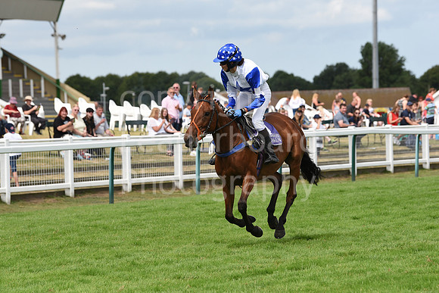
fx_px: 2012
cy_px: 146
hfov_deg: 12.4
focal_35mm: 165
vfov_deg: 8.3
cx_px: 220
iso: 400
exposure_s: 1/2000
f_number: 5.6
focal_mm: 165
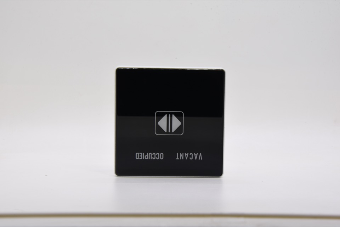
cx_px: 170
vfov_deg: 19.5
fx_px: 661
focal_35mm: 70
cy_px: 114
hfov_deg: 28.8
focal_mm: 70
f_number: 20
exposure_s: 1/5
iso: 100
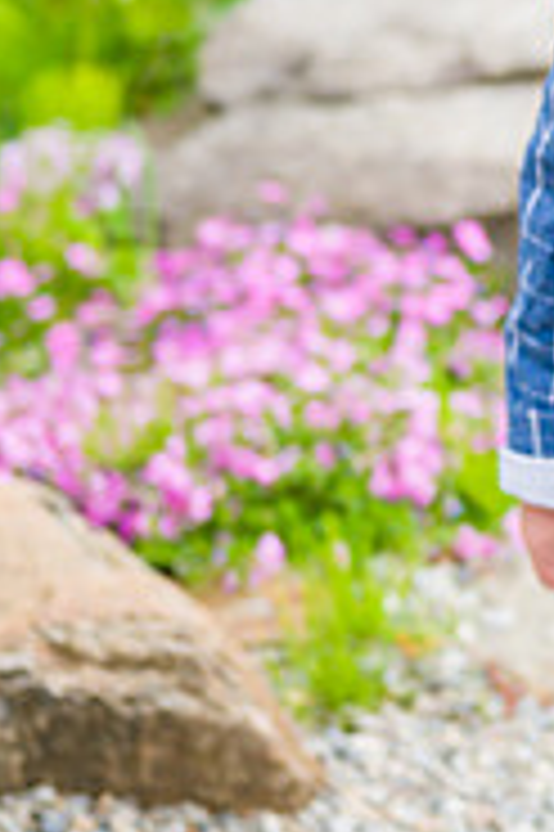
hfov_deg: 11.0
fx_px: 2752
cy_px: 135
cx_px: 865
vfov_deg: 17.0
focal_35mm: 119
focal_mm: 38
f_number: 3.5
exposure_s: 1/400
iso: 200
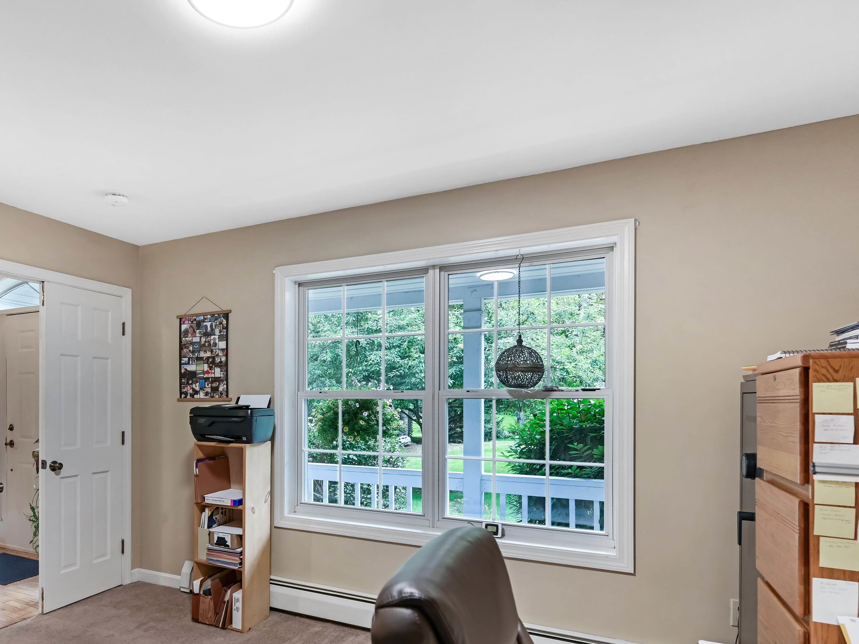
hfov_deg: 79.2
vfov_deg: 65.2
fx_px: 496
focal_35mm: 20
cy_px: 394
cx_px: 289
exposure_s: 1/250
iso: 1000
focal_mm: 14
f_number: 4
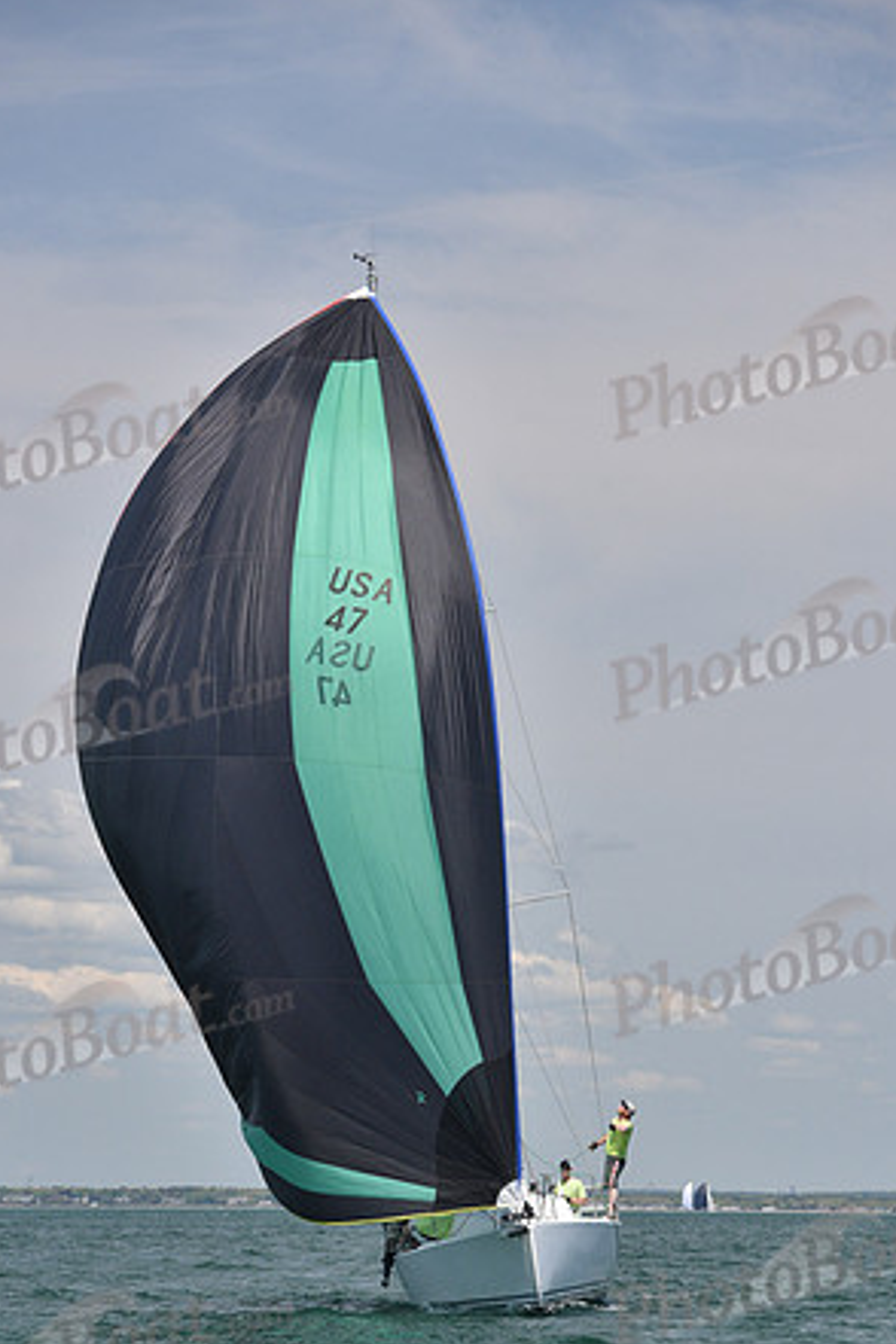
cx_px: 453
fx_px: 8586
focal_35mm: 230
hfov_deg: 6.0
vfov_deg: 8.9
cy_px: 844
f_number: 6.3
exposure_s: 1/800
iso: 400
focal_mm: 175
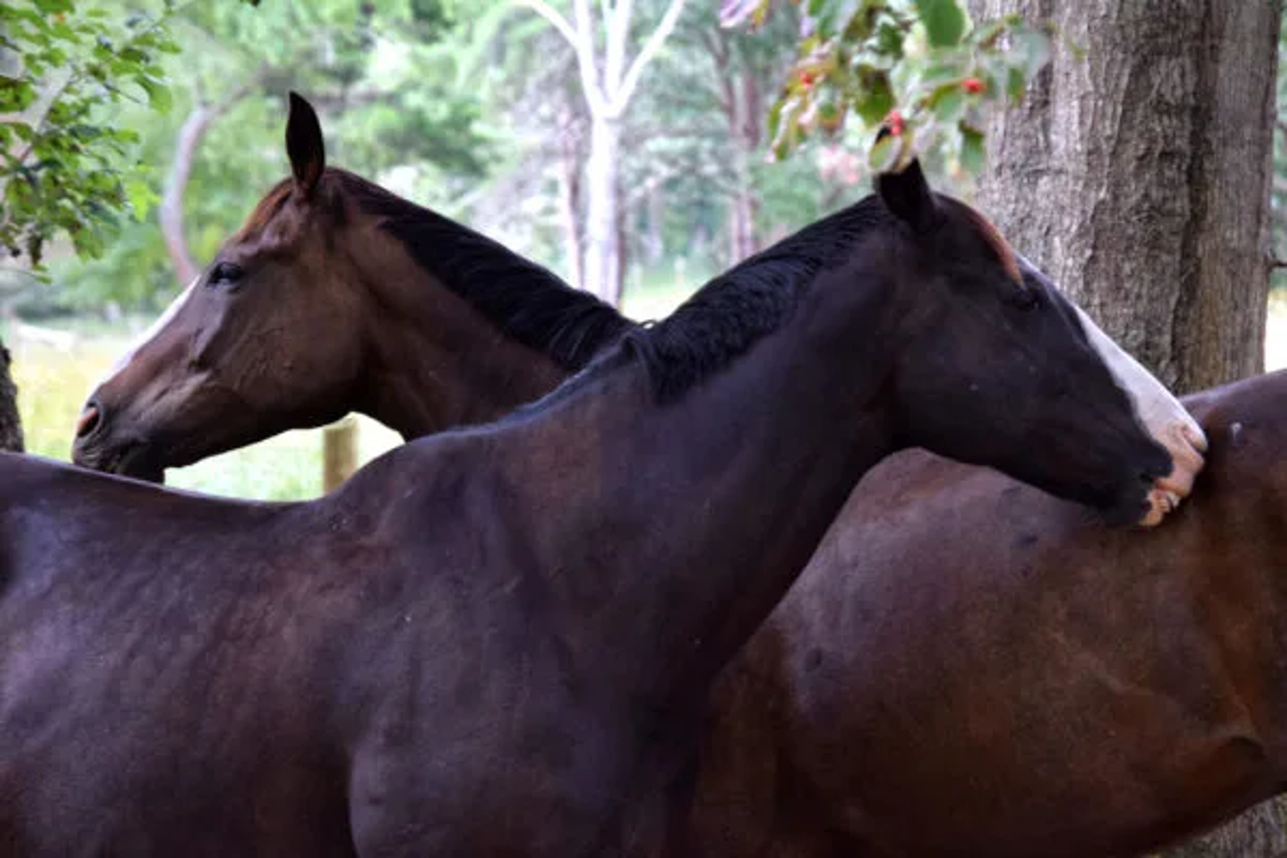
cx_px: 644
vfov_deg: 7.5
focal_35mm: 183
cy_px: 429
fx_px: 6542
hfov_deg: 11.2
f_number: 5.6
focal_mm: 122
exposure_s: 1/125
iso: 800
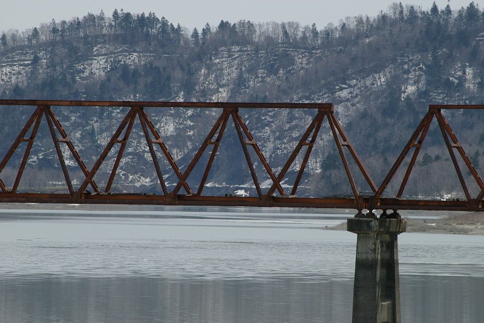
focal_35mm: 300
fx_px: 4035
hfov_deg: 6.9
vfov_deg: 4.6
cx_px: 242
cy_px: 162
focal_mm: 200
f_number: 10
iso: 200
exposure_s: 1/500
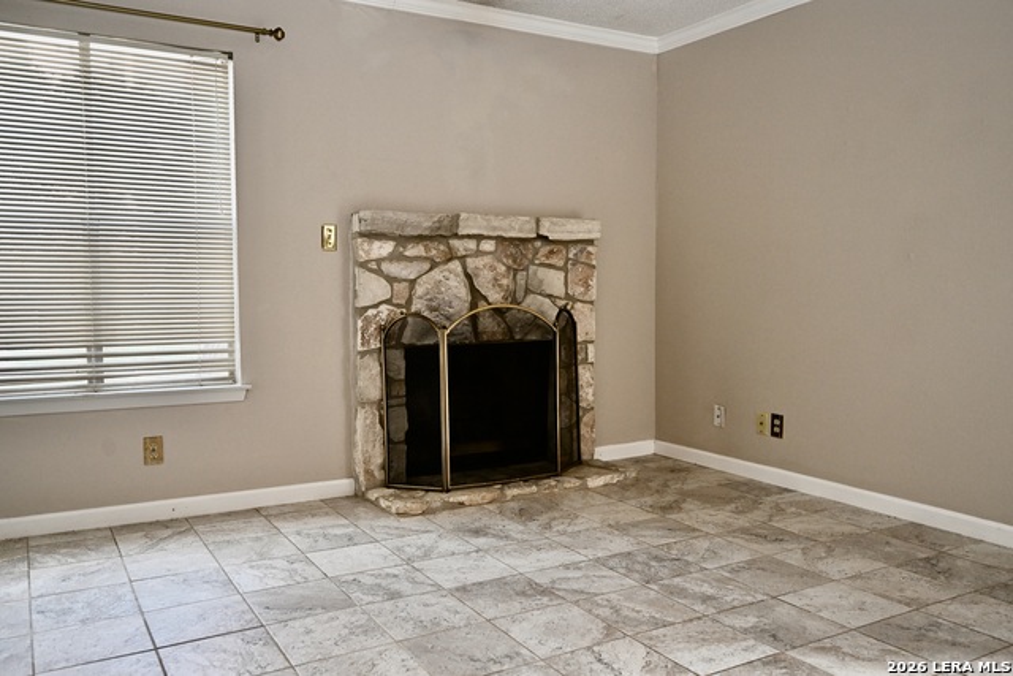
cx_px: 506
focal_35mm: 29
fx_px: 816
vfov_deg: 45.0
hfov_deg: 63.6
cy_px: 338
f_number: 4
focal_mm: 29
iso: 720
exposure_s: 1/60
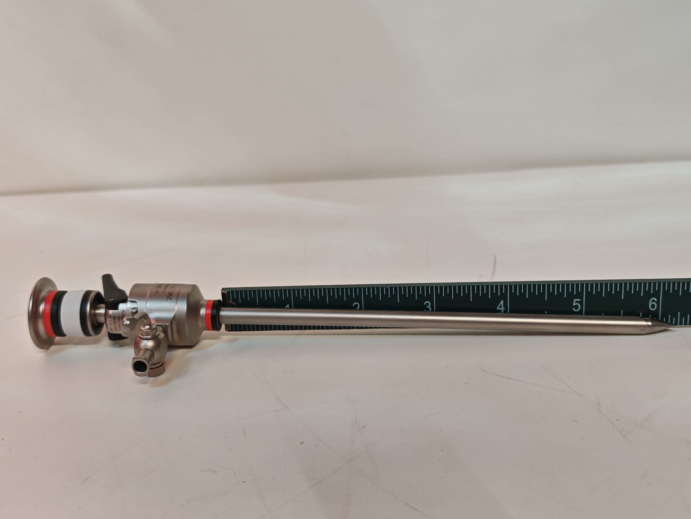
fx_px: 838
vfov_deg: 34.3
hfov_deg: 44.8
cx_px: 346
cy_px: 260
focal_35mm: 42
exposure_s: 1/100
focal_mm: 6.83
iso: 250
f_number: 2
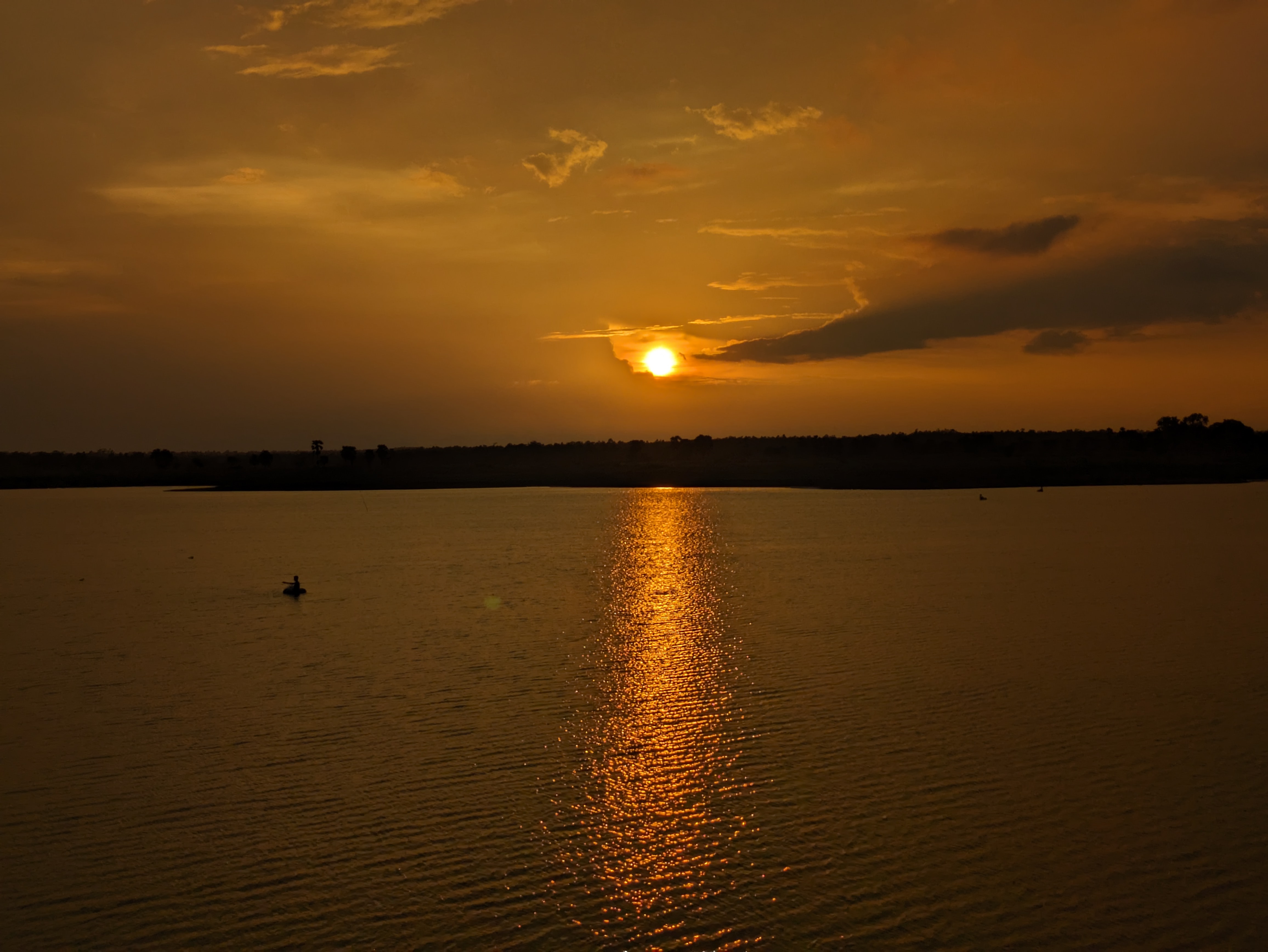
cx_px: 634
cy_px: 476
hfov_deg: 37.5
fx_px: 1869
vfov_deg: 28.6
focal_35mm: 51
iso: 37
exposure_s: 1/11765
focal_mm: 5.43
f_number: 1.89
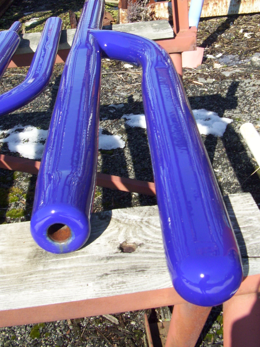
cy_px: 119
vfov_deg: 39.3
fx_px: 481
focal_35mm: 48
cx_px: 157
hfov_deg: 30.2
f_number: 5.6
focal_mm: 5.7
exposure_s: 1/160
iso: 80
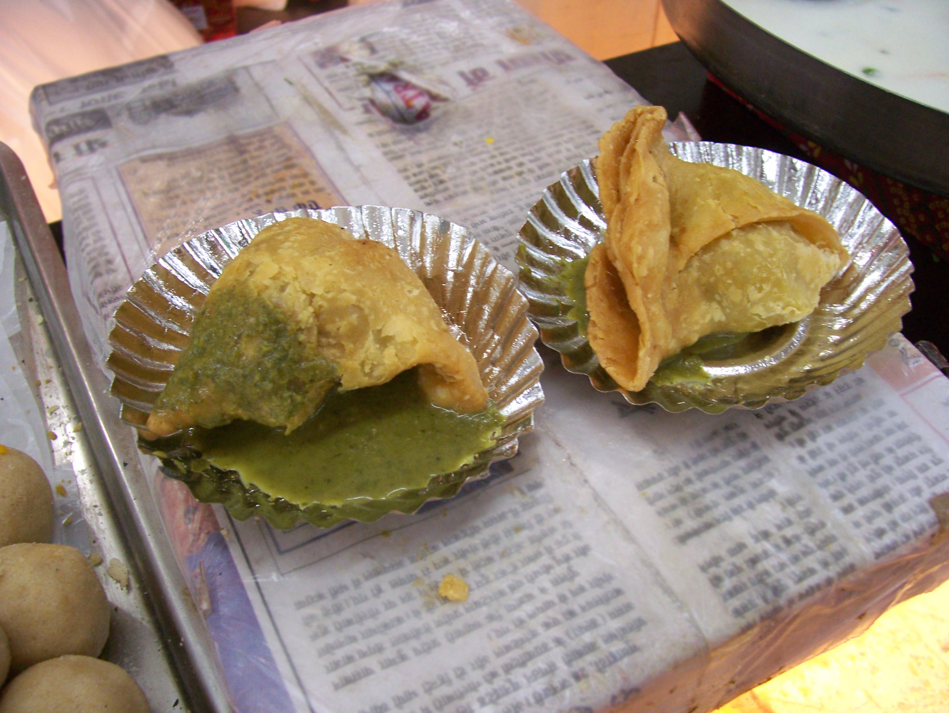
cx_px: 474
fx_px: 933
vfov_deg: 41.8
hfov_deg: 53.9
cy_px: 356
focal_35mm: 34
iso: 160
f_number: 2.7
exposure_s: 1/20
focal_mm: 5.6
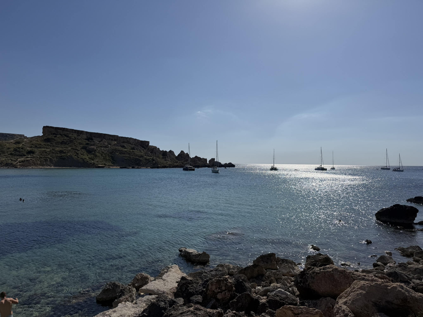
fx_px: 293
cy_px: 158
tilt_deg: +0.5
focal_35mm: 24
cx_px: 212
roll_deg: -0.7
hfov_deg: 71.6
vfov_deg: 56.8
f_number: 1.78
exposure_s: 1/17544
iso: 80
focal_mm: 6.76
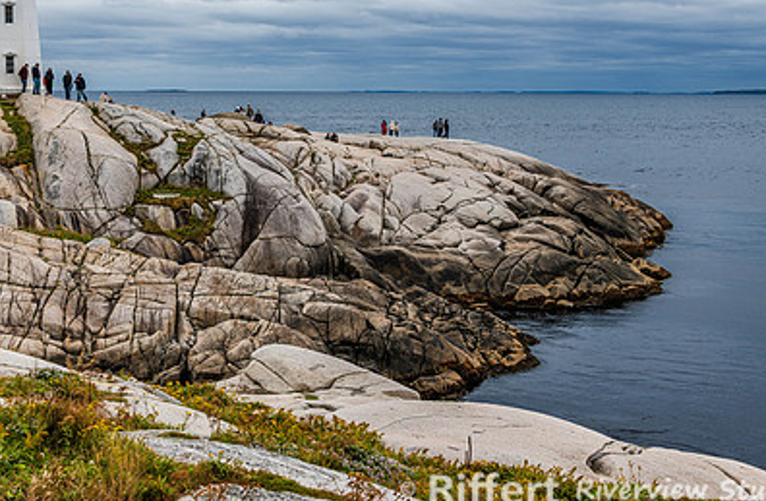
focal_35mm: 61
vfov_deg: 21.8
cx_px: 264
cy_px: 146
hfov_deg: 32.8
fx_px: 1290
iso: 64
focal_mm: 40
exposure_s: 1/200
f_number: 8
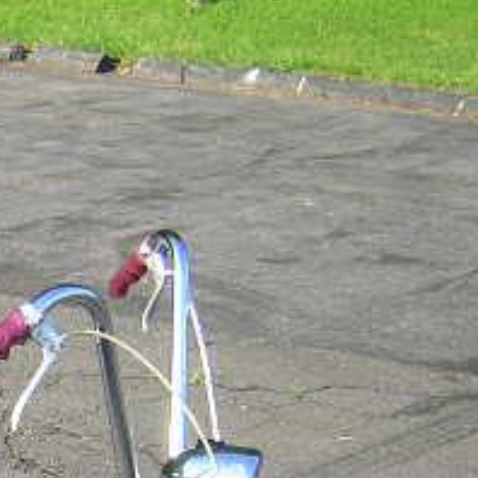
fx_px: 1609
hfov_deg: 15.8
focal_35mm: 103
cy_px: 464
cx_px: -188
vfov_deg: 16.6
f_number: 2.6
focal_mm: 4.7
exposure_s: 1/357
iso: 100
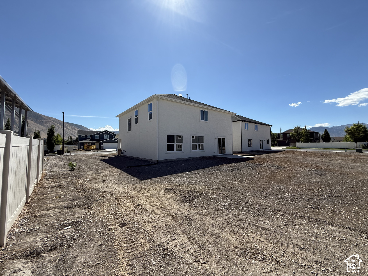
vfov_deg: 85.7
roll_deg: +0.9
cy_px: 138
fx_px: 149
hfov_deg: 102.1
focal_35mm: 14
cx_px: 184
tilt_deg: +3.9
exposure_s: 1/1961
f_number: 2.2
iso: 50
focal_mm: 2.22
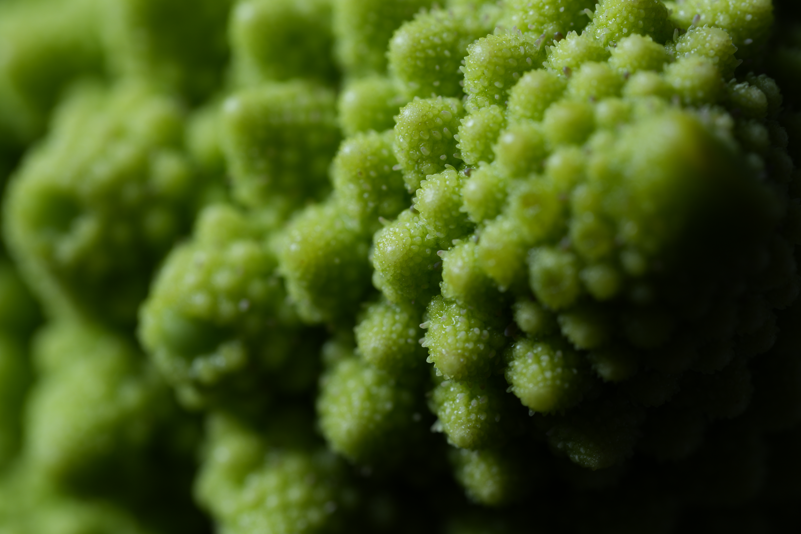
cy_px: 262
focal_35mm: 112
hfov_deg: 18.3
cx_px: 426
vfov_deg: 12.2
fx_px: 2492
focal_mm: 100
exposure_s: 1/160
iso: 100
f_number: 8
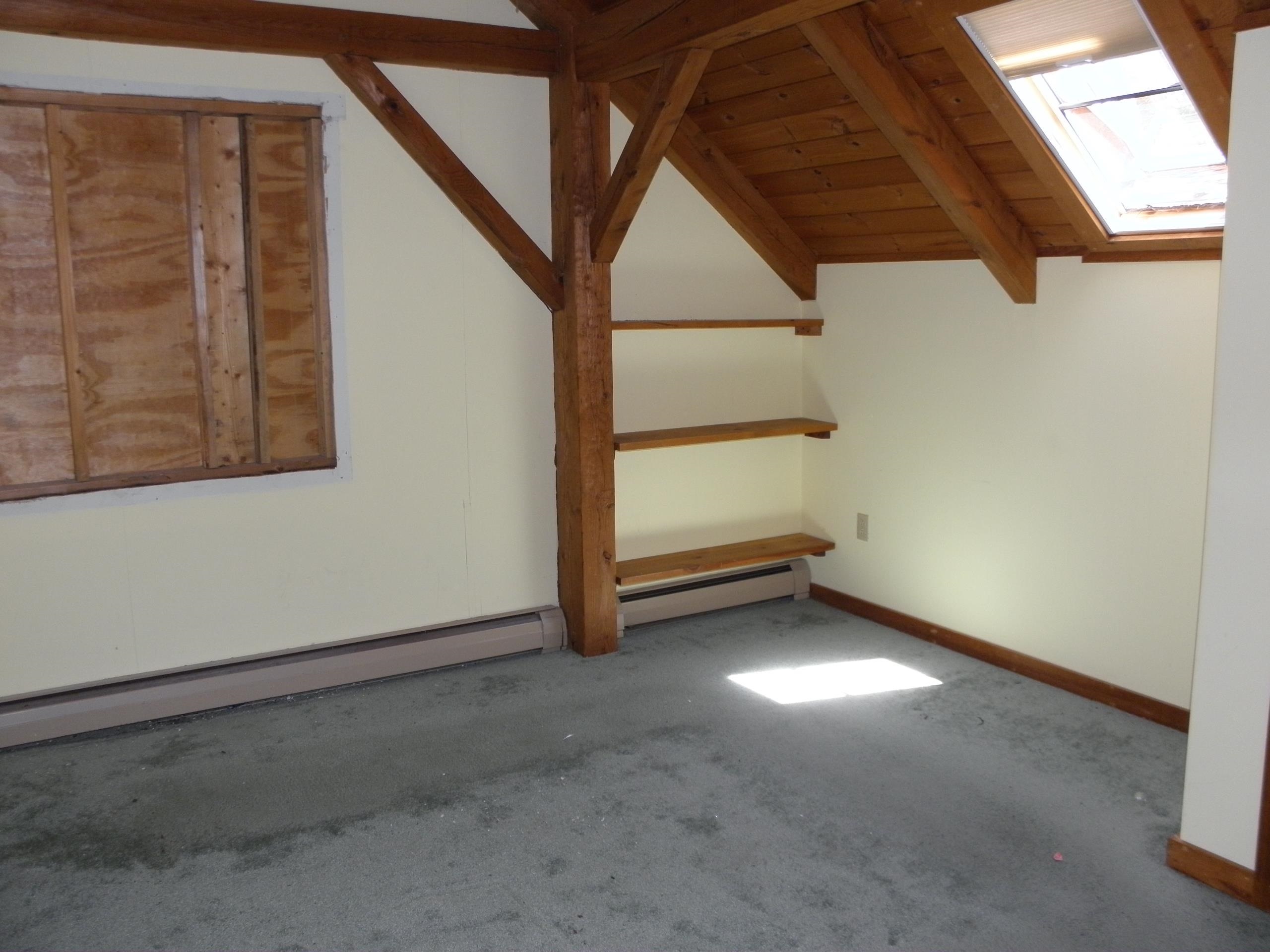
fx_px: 1027
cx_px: 635
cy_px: 476
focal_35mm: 28
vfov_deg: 49.7
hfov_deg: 63.4
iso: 125
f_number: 3.5
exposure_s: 1/30
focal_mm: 5
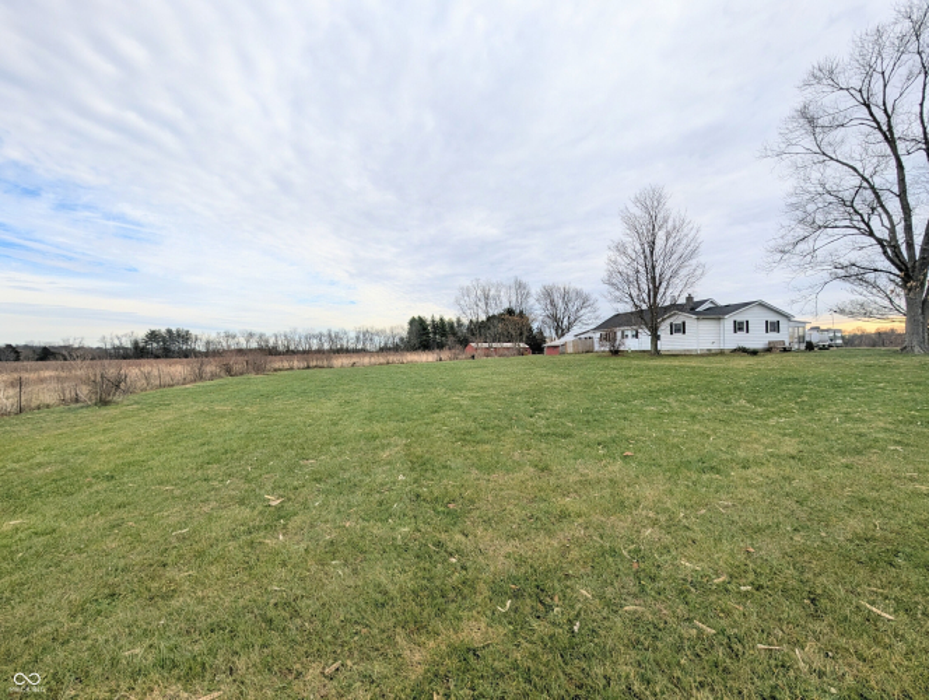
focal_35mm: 12
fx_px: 323
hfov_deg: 110.5
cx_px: 464
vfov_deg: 94.6
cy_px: 350
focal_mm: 2.02
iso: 54
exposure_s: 1/1672
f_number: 1.7
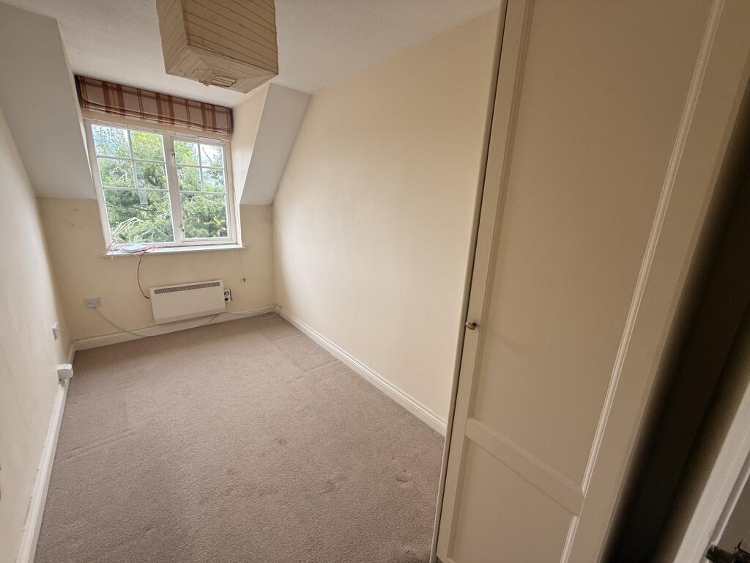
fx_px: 303
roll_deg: -2.1
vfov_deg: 85.7
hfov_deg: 102.1
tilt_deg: -13.1
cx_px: 375
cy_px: 282
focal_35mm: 14
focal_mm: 2.22
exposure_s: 1/99
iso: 50
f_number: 2.2
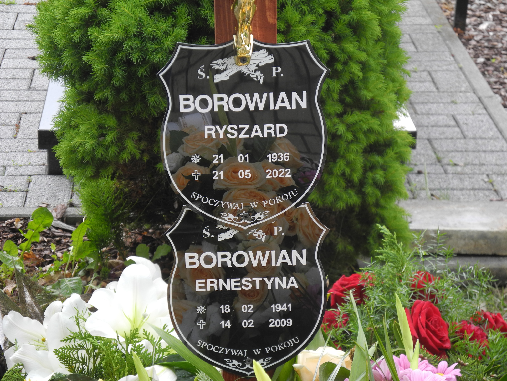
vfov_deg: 14.1
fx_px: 1538
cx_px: 254
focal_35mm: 105
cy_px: 190
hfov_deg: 18.7
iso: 100
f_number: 4.5
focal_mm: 22.5
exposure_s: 1/60
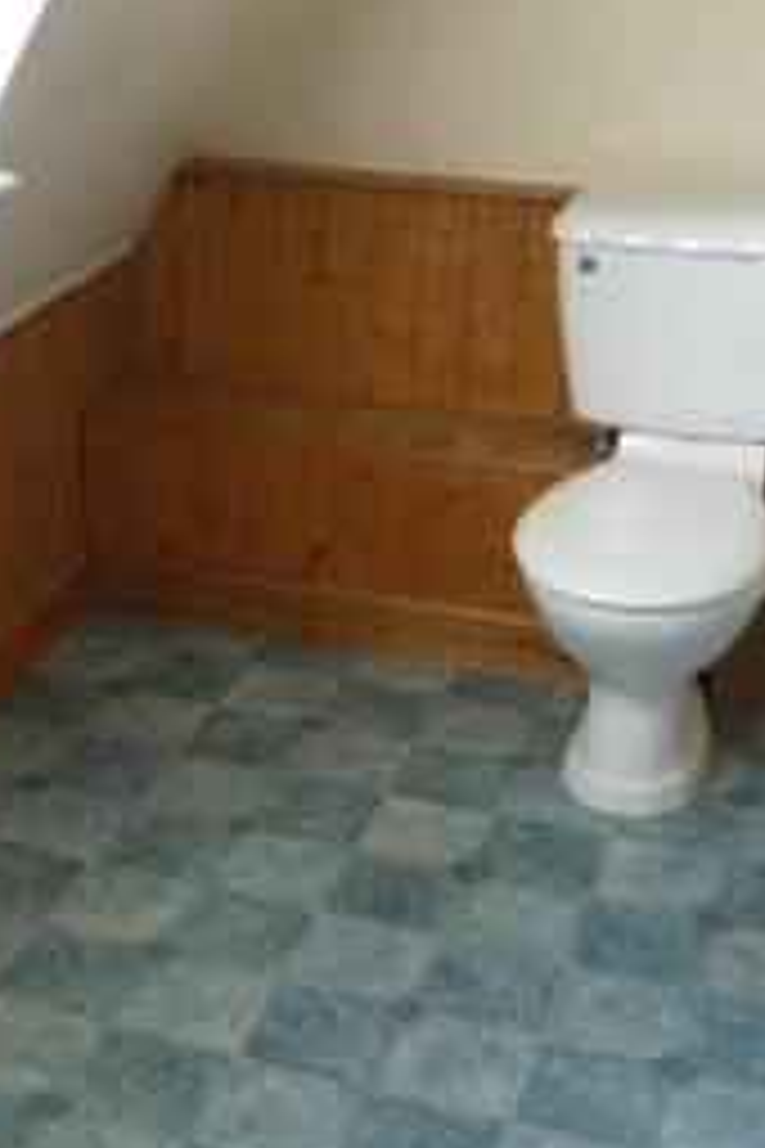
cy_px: 673
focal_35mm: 57
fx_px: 1817
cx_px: 173
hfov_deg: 23.5
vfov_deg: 35.0
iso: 160
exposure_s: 1/60
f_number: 3.3
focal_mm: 4.3
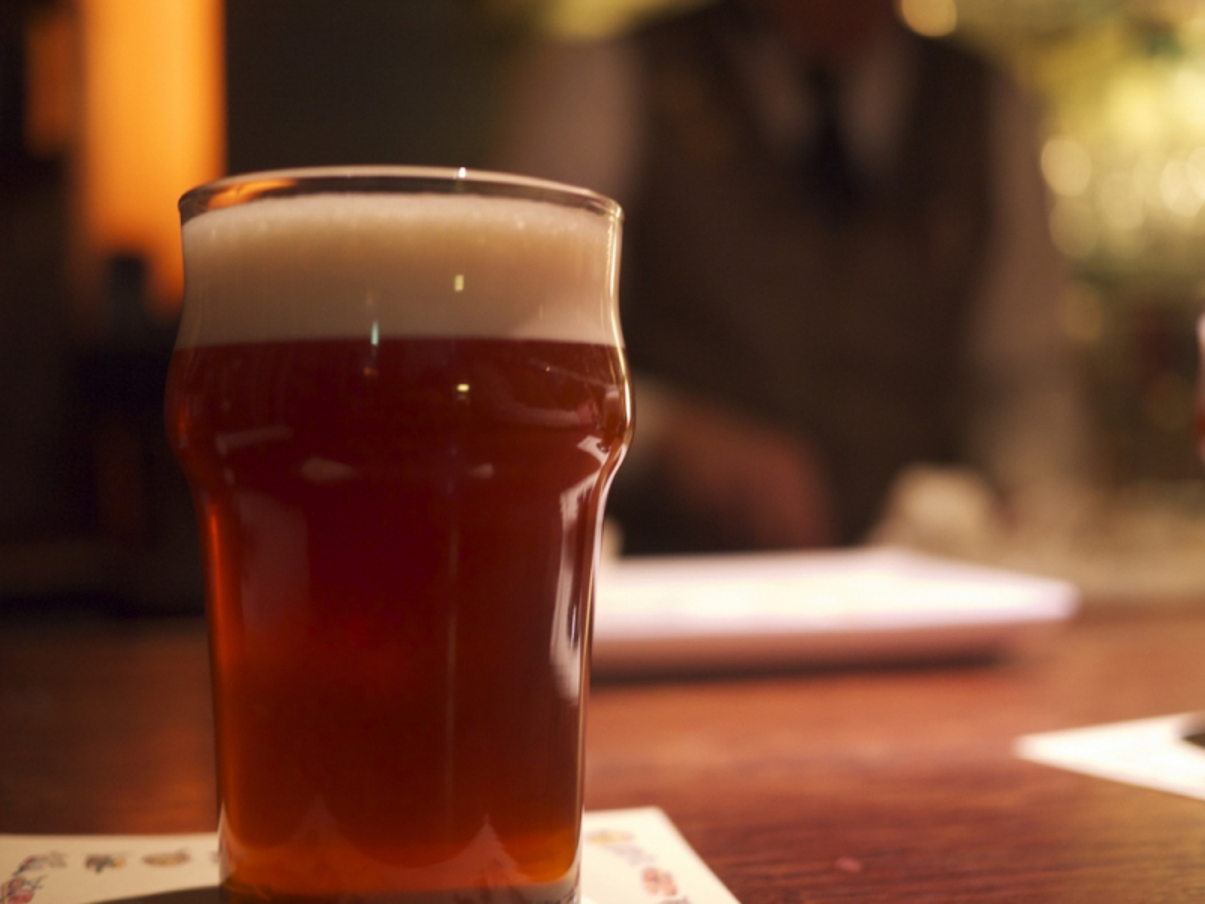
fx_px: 1392
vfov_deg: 36.0
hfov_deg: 46.8
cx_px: 602
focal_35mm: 40
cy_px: 452
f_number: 1.7
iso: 400
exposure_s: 1/25
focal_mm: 20
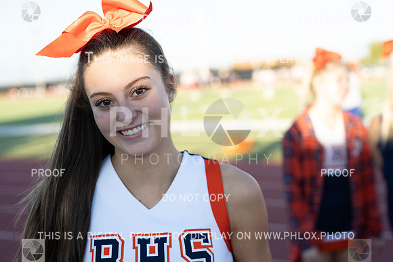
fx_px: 546
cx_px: 196
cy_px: 131
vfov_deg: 27.0
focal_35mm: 50
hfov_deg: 39.6
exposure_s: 1/1000
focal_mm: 50
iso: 250
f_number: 2.8
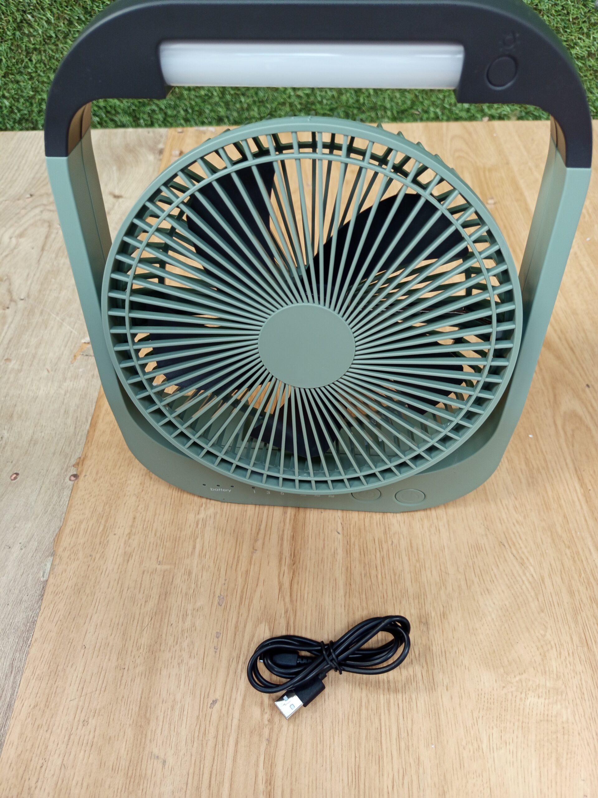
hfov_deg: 56.8
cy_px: 399
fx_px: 553
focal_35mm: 24
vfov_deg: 71.6
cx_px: 299
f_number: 1.7
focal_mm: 5.24
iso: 417
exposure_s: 1/50
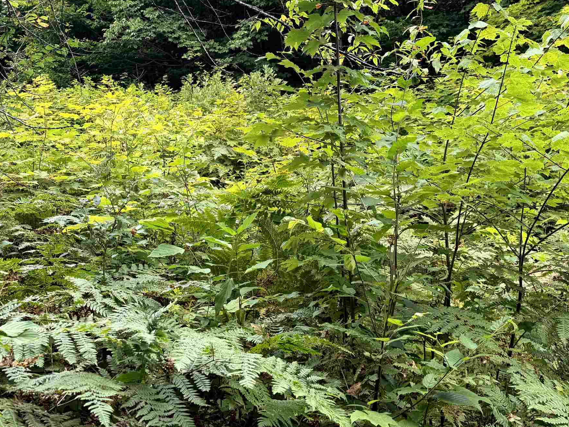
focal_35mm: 42
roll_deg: +3.0
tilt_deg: +8.8
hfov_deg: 44.6
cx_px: 241
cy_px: 110
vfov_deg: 33.7
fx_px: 691
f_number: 1.78
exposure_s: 1/473
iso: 80
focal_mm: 6.76
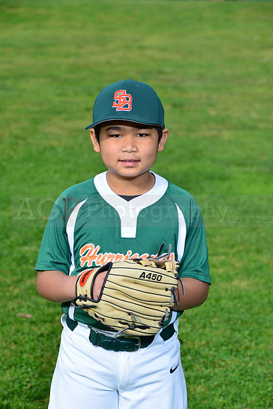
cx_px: 136
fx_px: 1421
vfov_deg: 16.4
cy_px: 204
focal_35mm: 125
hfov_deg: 11.0
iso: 200
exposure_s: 1/200
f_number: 10
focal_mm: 125
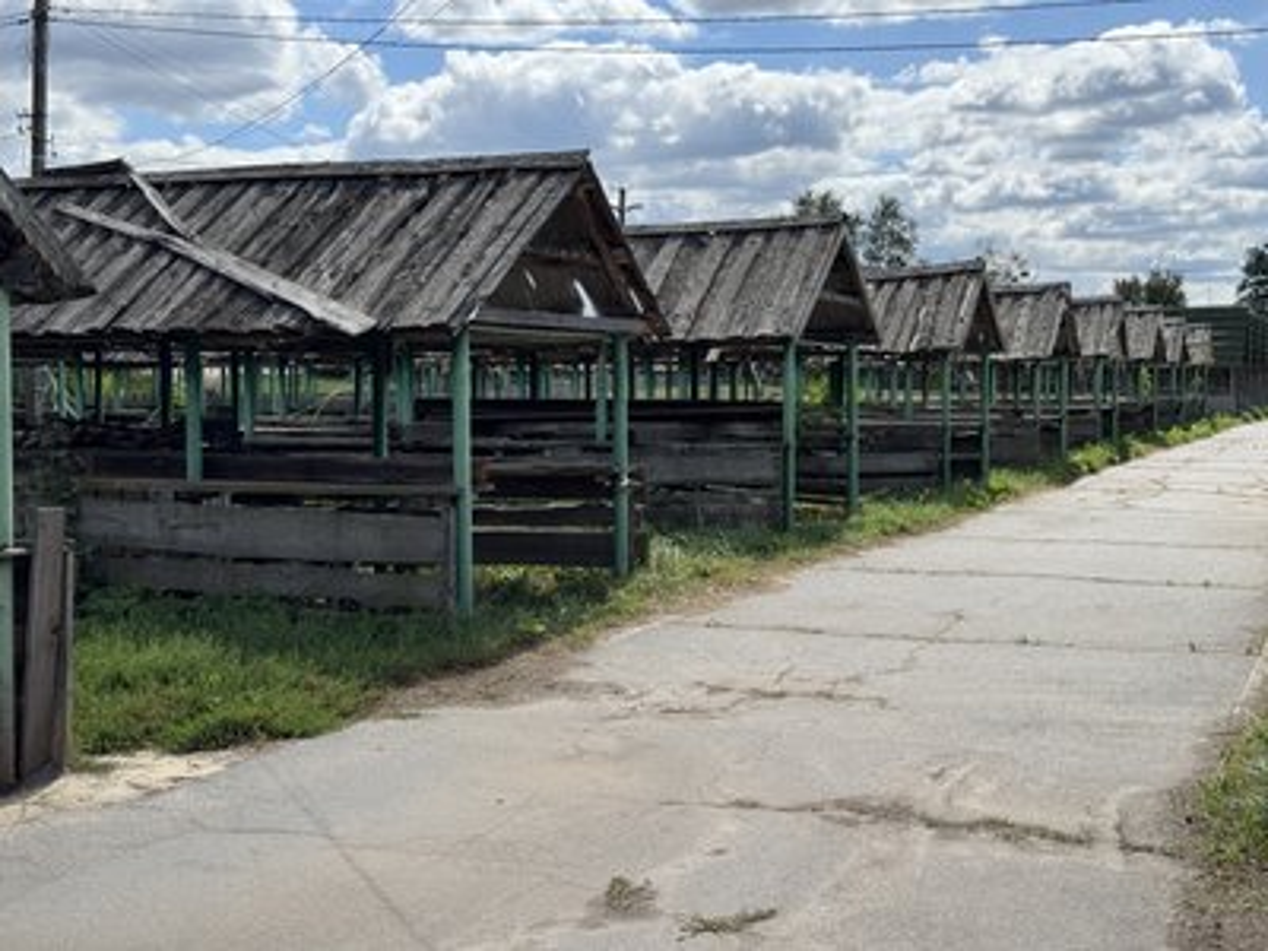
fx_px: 1758
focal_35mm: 48
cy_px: 476
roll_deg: +0.5
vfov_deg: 30.3
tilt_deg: -1.8
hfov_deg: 39.7
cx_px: 634
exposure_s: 1/4975
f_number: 1.78
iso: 64
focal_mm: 6.76
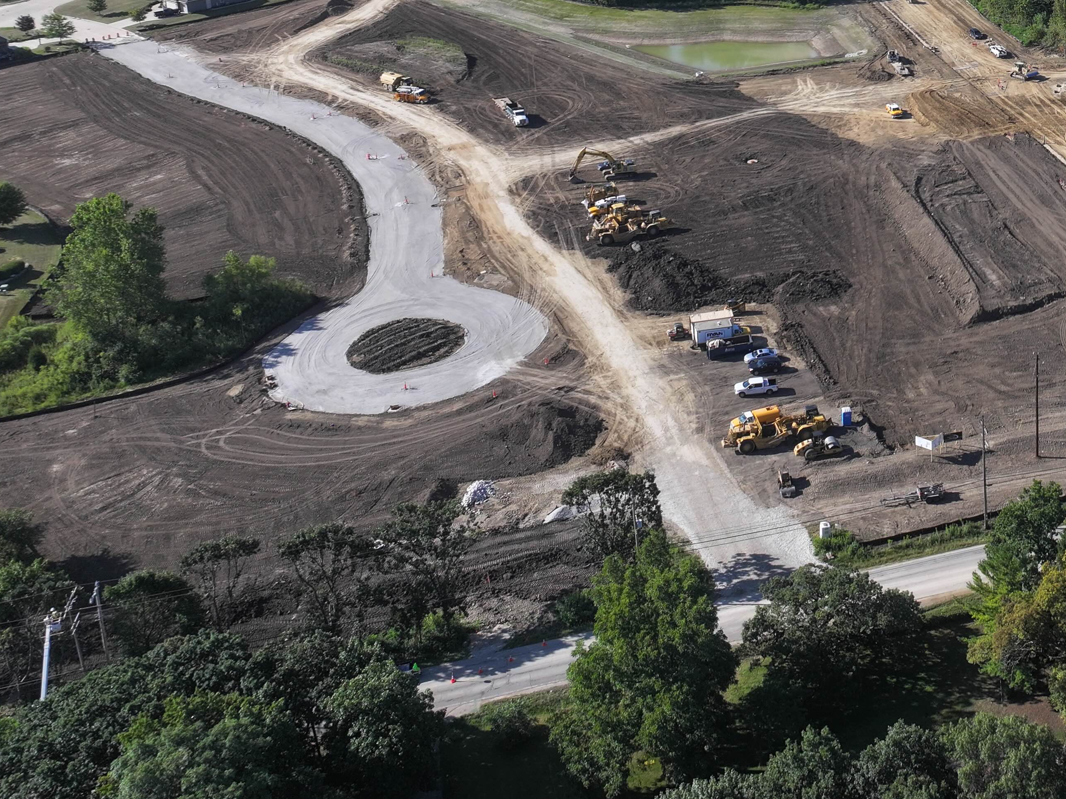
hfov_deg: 35.4
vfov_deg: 28.2
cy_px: 43
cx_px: 1050
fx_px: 1509
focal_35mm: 49
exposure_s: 1/2000
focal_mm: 12.29
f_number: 2.8
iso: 120
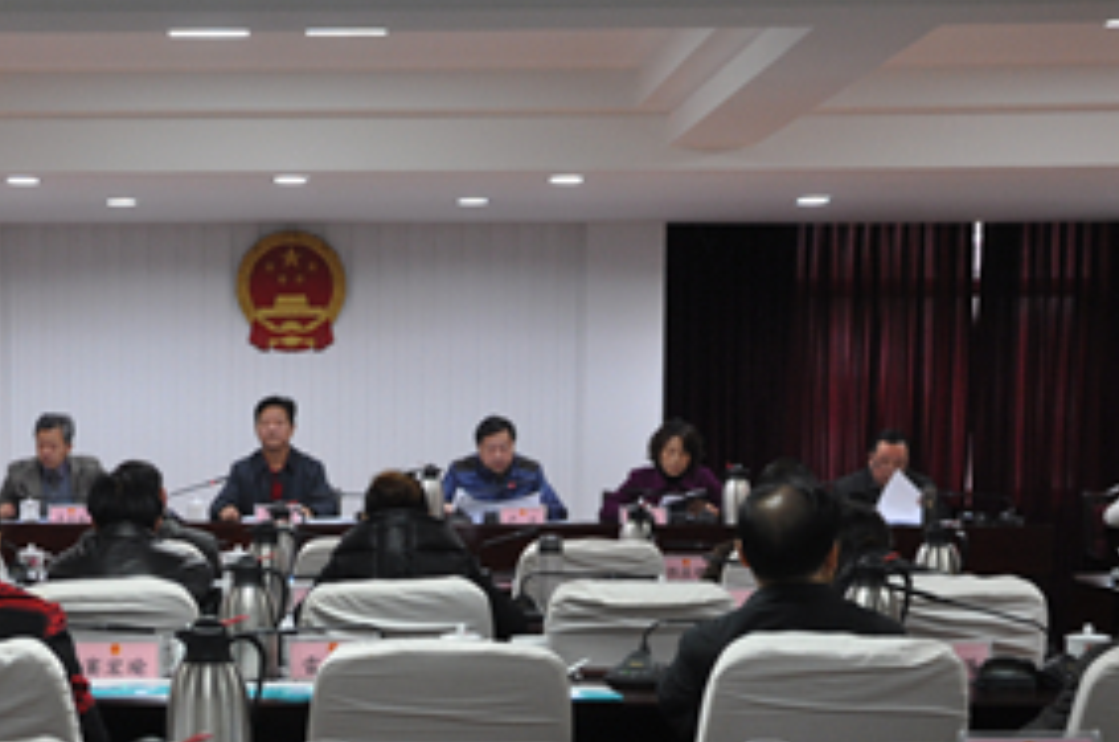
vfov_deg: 17.7
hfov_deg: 26.3
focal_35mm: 76
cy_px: 633
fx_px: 2358
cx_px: 242
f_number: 5
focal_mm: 26
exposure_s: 1/25
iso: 640
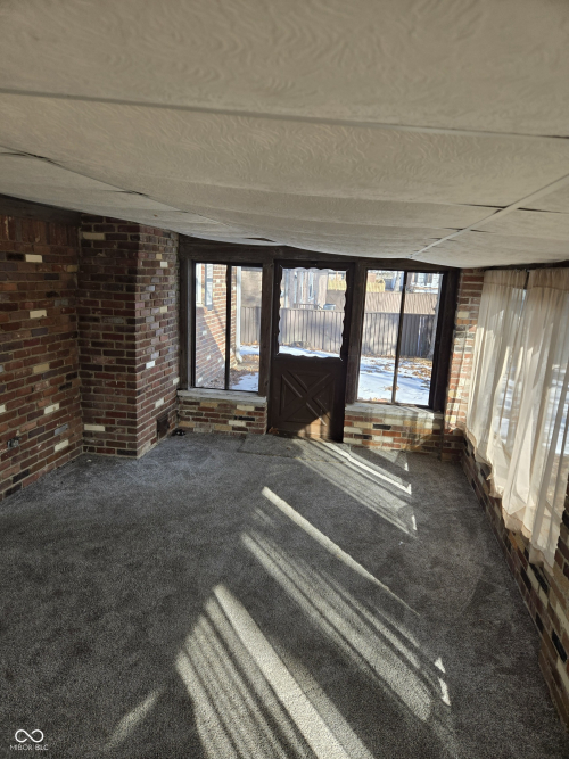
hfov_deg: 58.9
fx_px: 504
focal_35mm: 23
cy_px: 380
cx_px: 284
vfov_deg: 73.9
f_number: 1.8
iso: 80
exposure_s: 1/836
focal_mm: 5.4
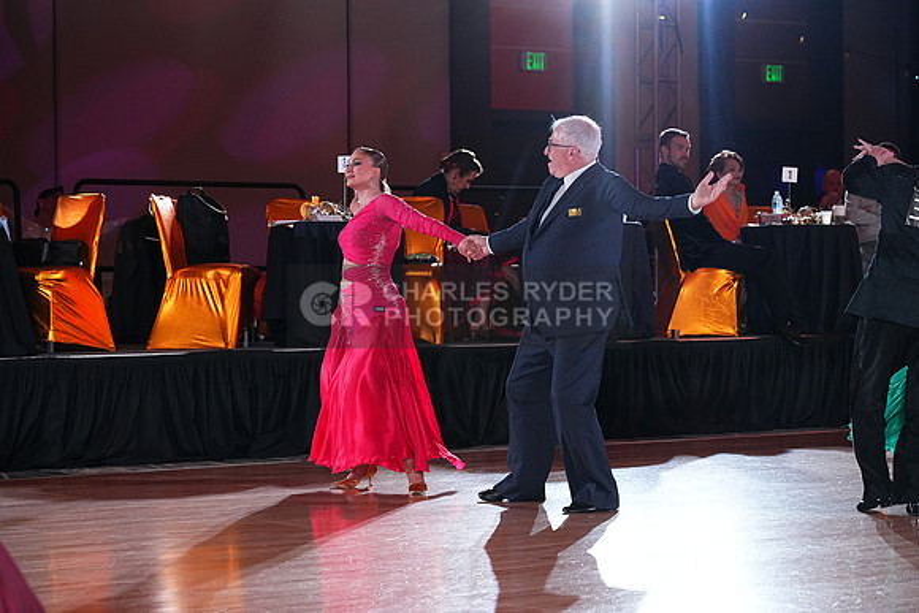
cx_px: 460
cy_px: 306
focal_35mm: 105
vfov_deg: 13.0
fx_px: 2681
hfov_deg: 19.5
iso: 5000
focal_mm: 105
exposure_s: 1/400
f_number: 5
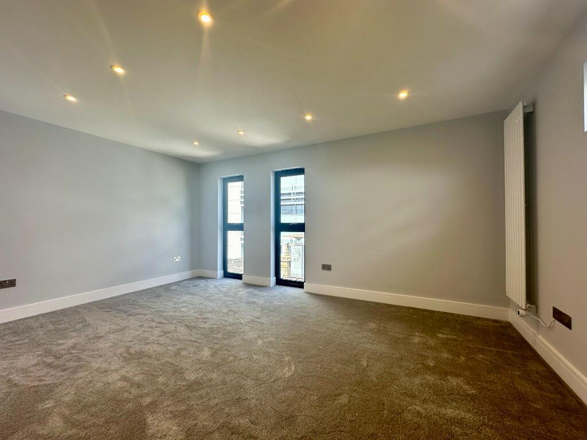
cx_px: 294
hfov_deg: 102.1
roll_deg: -0.2
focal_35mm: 14
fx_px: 237
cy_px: 220
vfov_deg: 85.7
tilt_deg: +0.6
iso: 40
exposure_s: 1/113
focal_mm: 2.22
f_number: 2.2
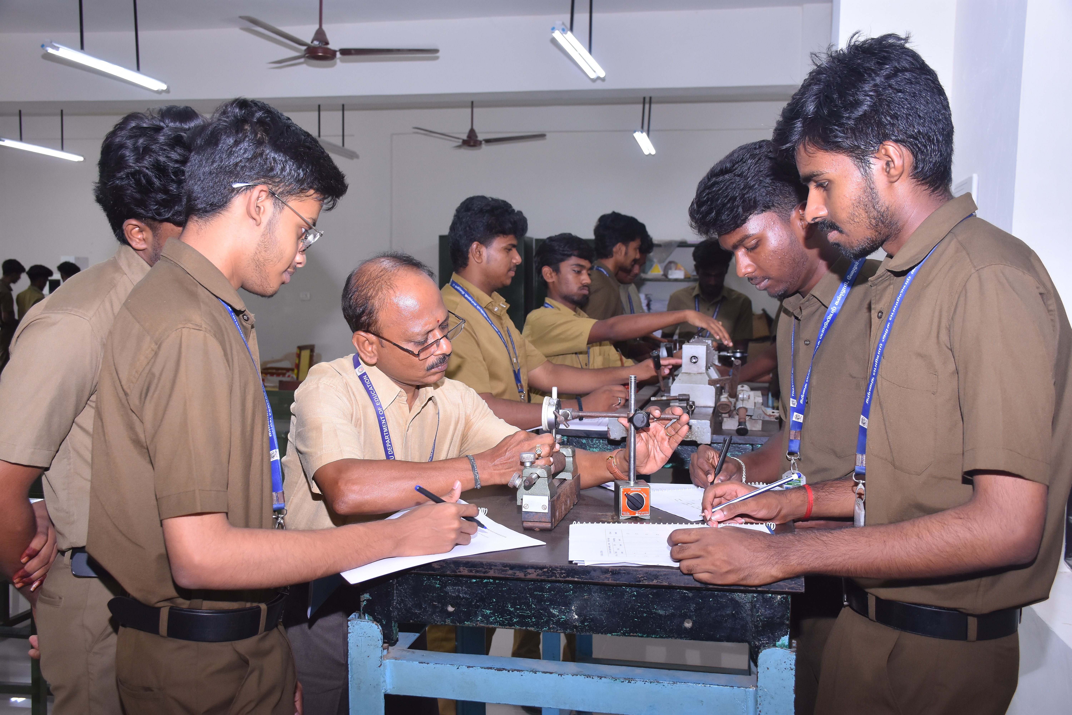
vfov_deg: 38.4
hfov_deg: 55.1
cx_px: 536
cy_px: 358
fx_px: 1027
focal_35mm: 34
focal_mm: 23
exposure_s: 1/125
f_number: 5.6
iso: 640
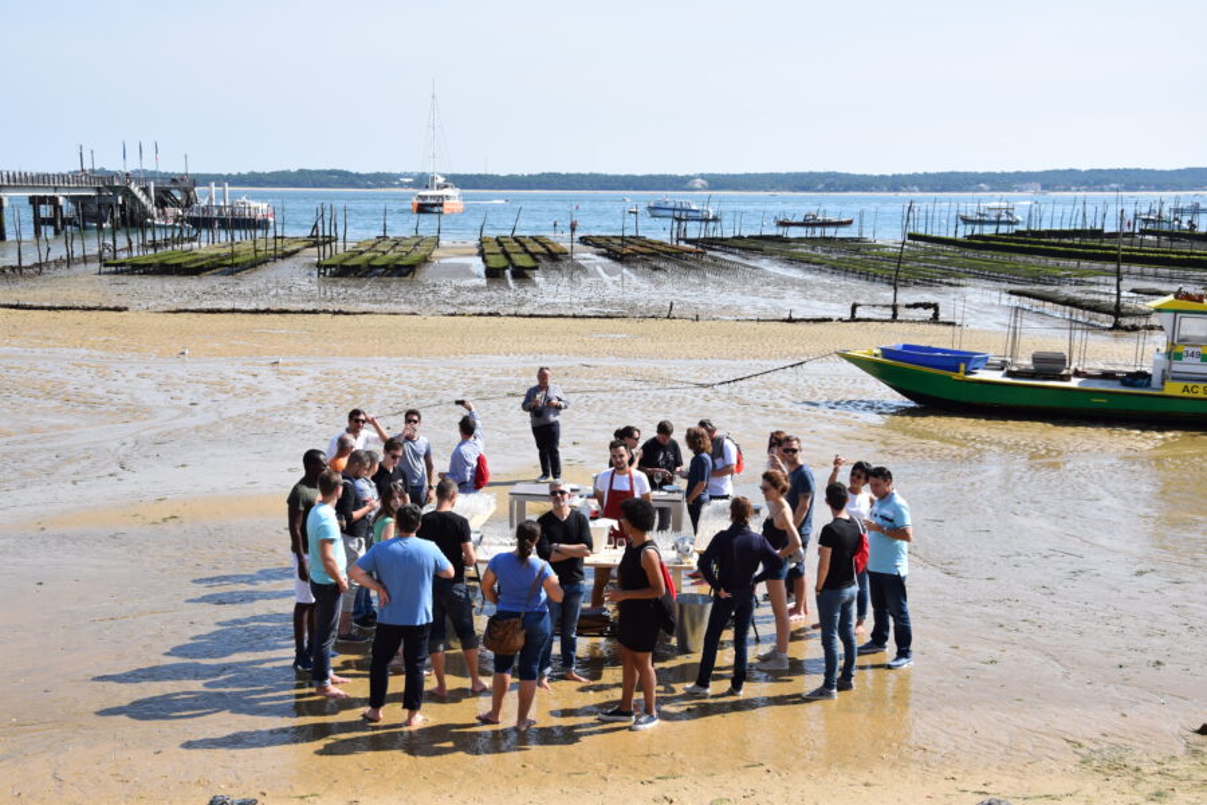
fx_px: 1509
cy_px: 402
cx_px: 604
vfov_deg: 29.9
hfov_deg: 43.6
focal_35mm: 45
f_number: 10
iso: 200
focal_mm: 30
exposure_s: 1/400
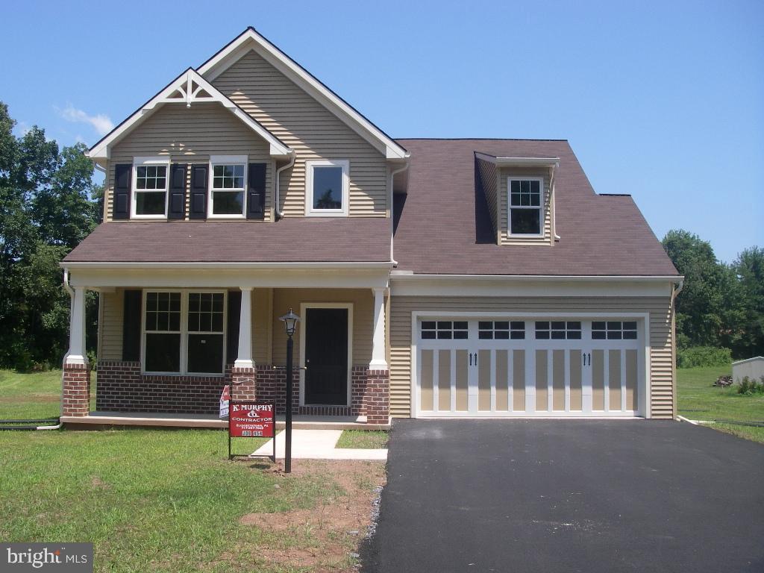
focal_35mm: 38
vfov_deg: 37.7
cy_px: 286
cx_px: 382
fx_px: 839
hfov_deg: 49.0
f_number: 6.6
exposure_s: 1/200
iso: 80
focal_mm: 6.3
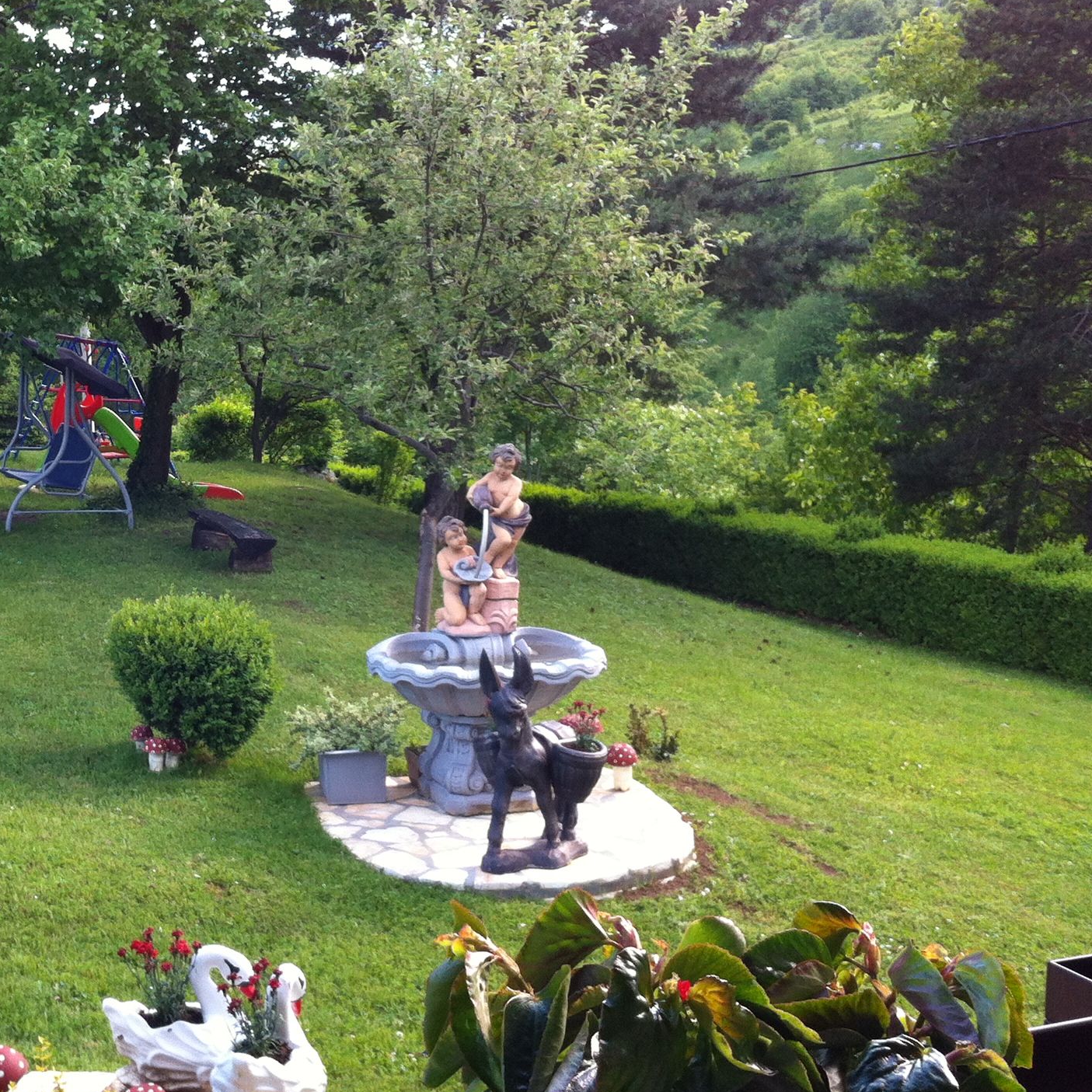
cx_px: 185
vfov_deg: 30.0
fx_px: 2034
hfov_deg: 29.2
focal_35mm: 57
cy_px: 487
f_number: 2.8
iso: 80
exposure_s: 1/100
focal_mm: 3.85
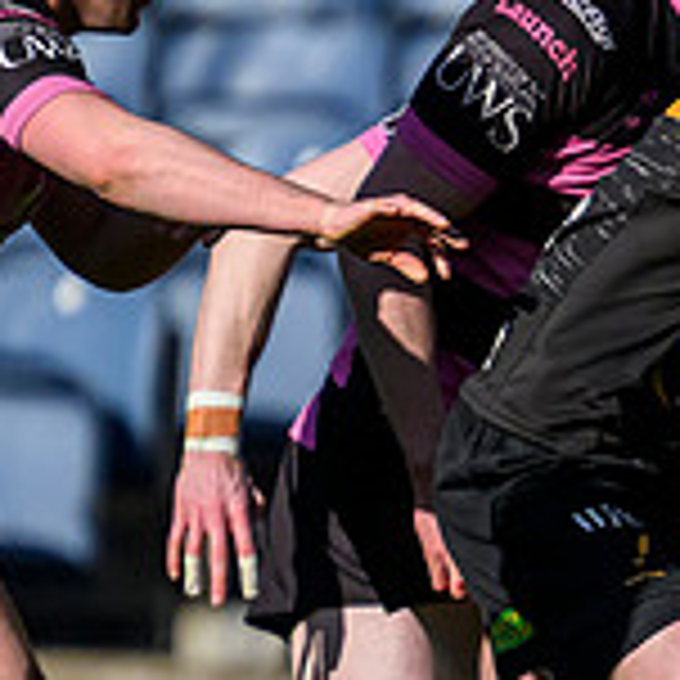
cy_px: 451
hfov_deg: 0.7
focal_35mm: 2645
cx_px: 1852
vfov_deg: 0.7
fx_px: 58784
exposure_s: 1/20000
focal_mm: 560
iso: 3200
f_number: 4
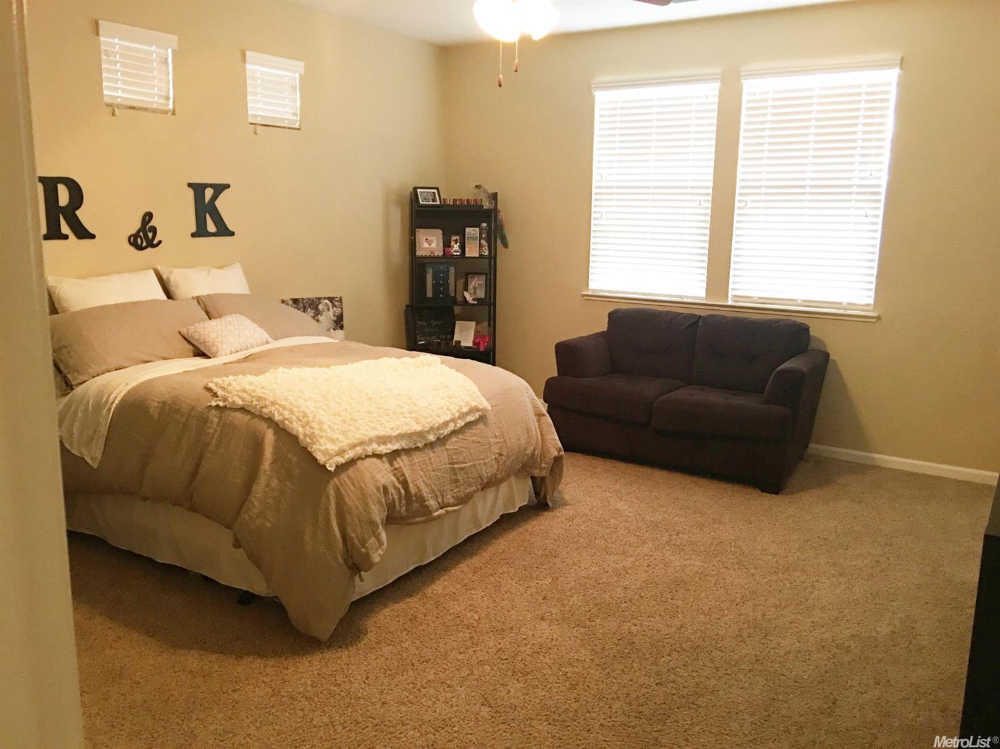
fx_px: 837
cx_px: 500
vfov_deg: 48.2
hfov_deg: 61.7
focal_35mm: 29
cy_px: 374
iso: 80
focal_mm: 4.15
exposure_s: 1/8
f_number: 2.2
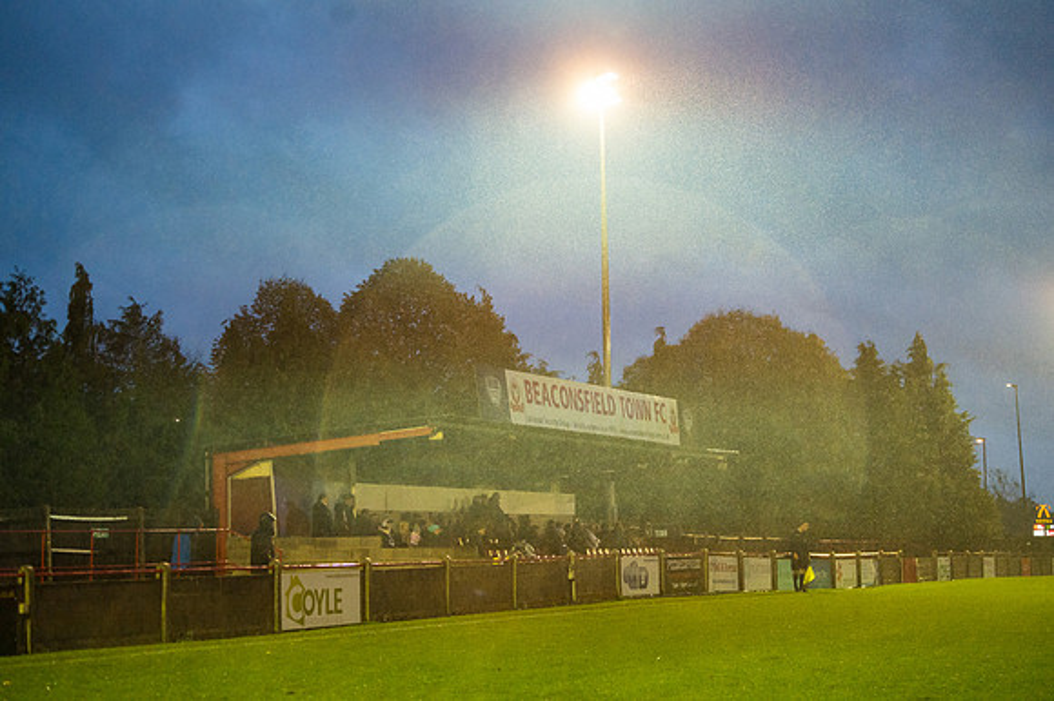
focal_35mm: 70
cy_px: 350
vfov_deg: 19.4
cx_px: 527
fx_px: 2048
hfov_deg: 28.9
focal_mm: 70
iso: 5000
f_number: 2.8
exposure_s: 1/1000
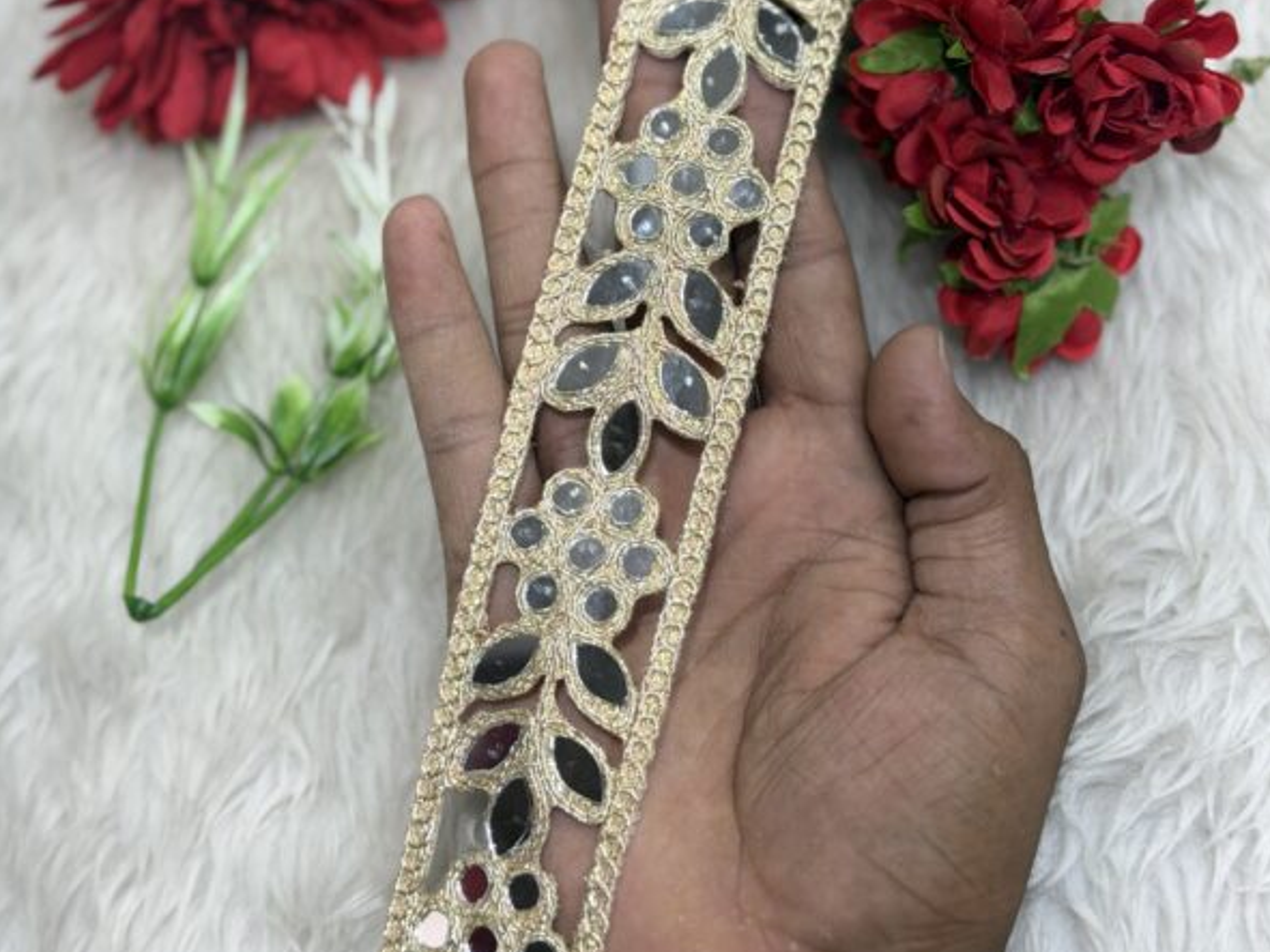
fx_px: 2384
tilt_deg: -64.0
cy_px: 297
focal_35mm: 65
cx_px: 636
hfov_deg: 29.8
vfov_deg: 22.5
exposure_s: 1/267
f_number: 1.78
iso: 64
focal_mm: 6.76
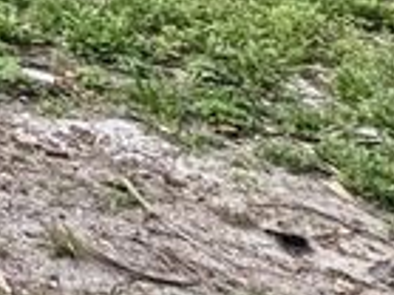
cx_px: -842
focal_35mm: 103
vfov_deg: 11.7
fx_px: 1171
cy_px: -411
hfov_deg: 10.8
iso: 40
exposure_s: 1/375
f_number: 2.2
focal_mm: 2.22
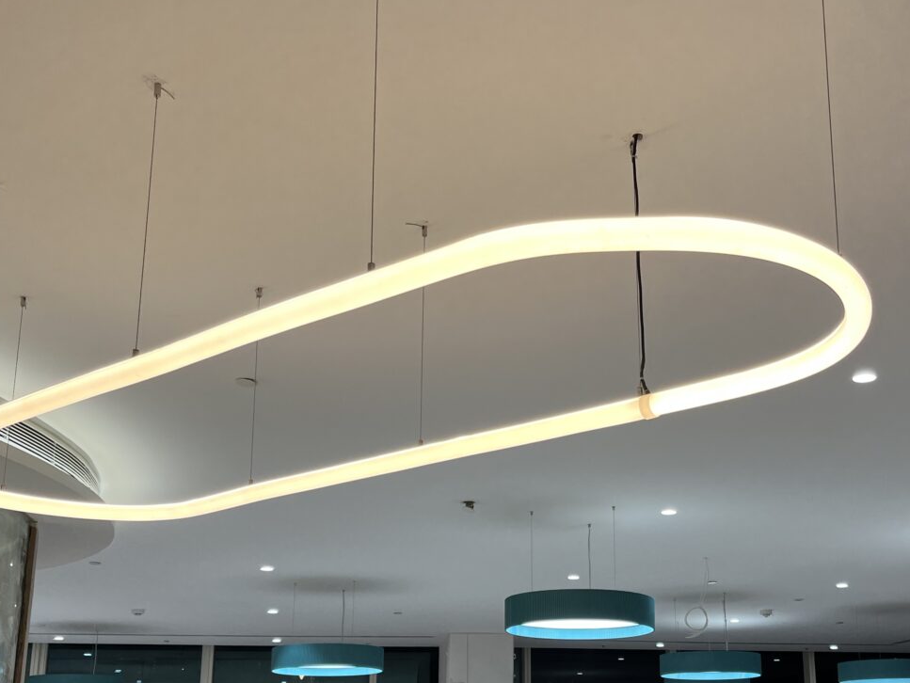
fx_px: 1131
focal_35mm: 43
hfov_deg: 43.6
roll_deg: +0.7
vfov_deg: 33.1
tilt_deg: +13.7
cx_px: 550
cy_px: 496
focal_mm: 5.1
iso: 50
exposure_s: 1/111
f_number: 1.6
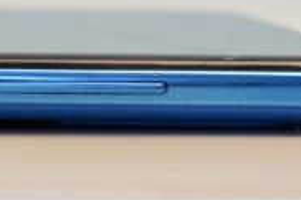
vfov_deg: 5.0
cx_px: -38
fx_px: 2278
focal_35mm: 273
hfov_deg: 7.5
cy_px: 17
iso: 1600
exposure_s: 1/25
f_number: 10
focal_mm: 55
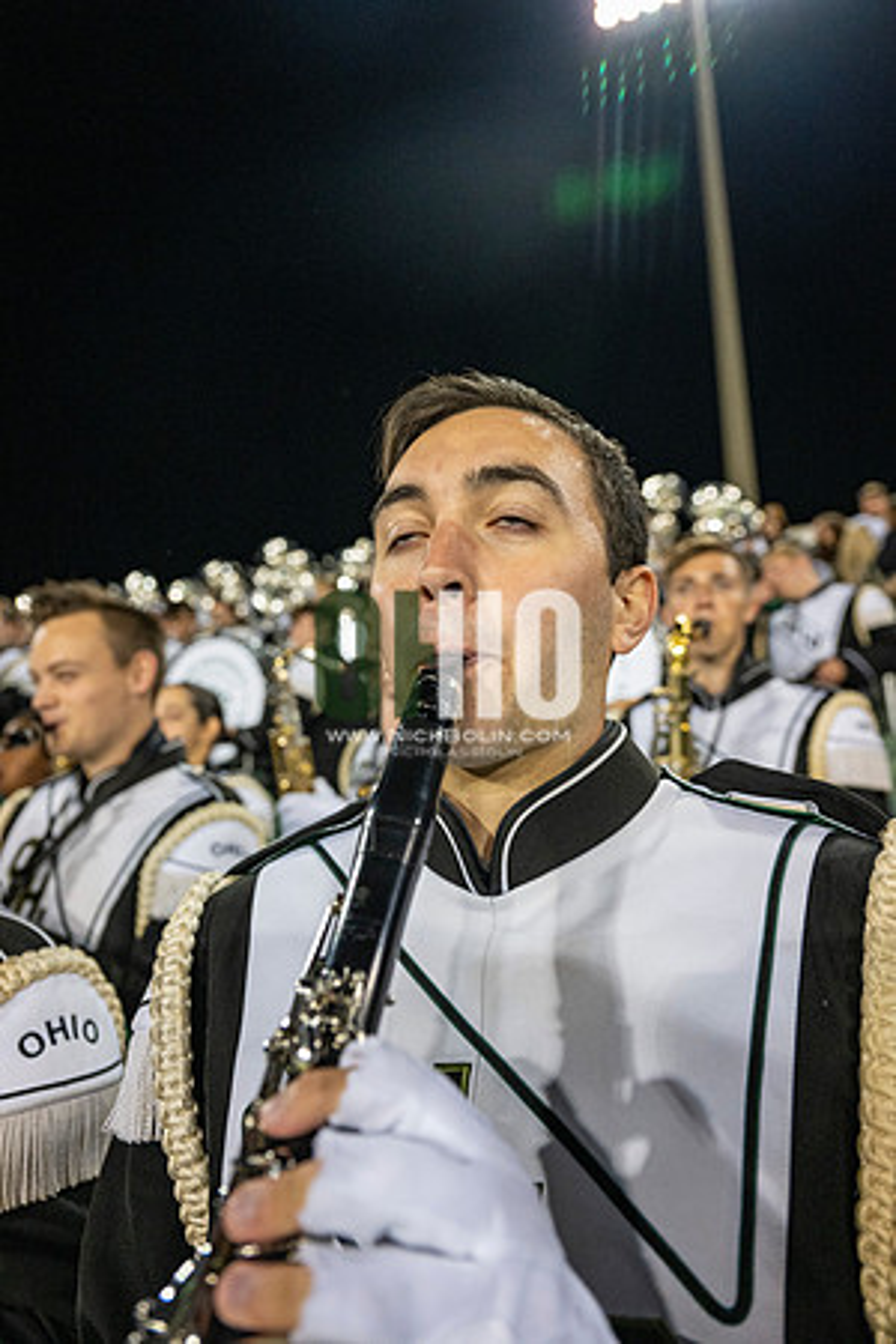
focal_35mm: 24
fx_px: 896
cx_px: 448
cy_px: 672
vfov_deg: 73.7
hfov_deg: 53.1
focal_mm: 24
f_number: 3.2
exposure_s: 1/500
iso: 2000
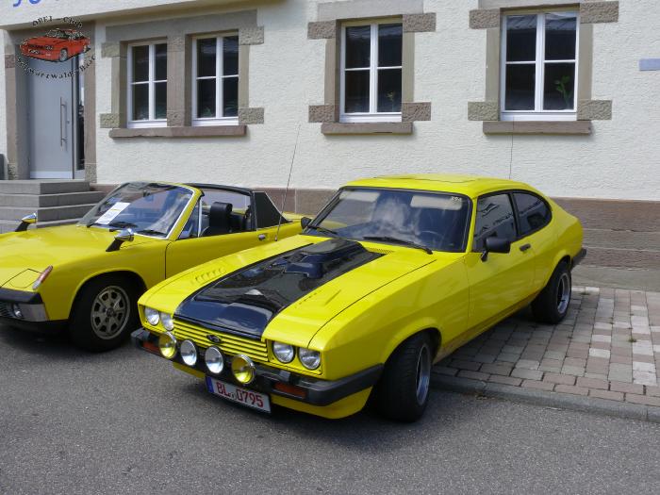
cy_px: 248
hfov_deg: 52.6
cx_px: 330
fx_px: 667
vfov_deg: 40.7
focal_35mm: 35
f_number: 5.6
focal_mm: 7.4
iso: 100
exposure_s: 1/320
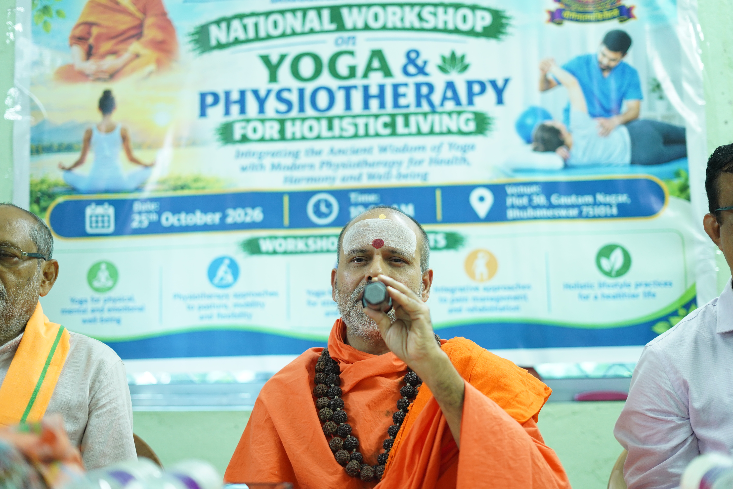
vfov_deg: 27.0
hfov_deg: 39.6
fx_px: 1018
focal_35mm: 50
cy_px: 244
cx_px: 366
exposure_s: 1/100
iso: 1600
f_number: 2
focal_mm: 50
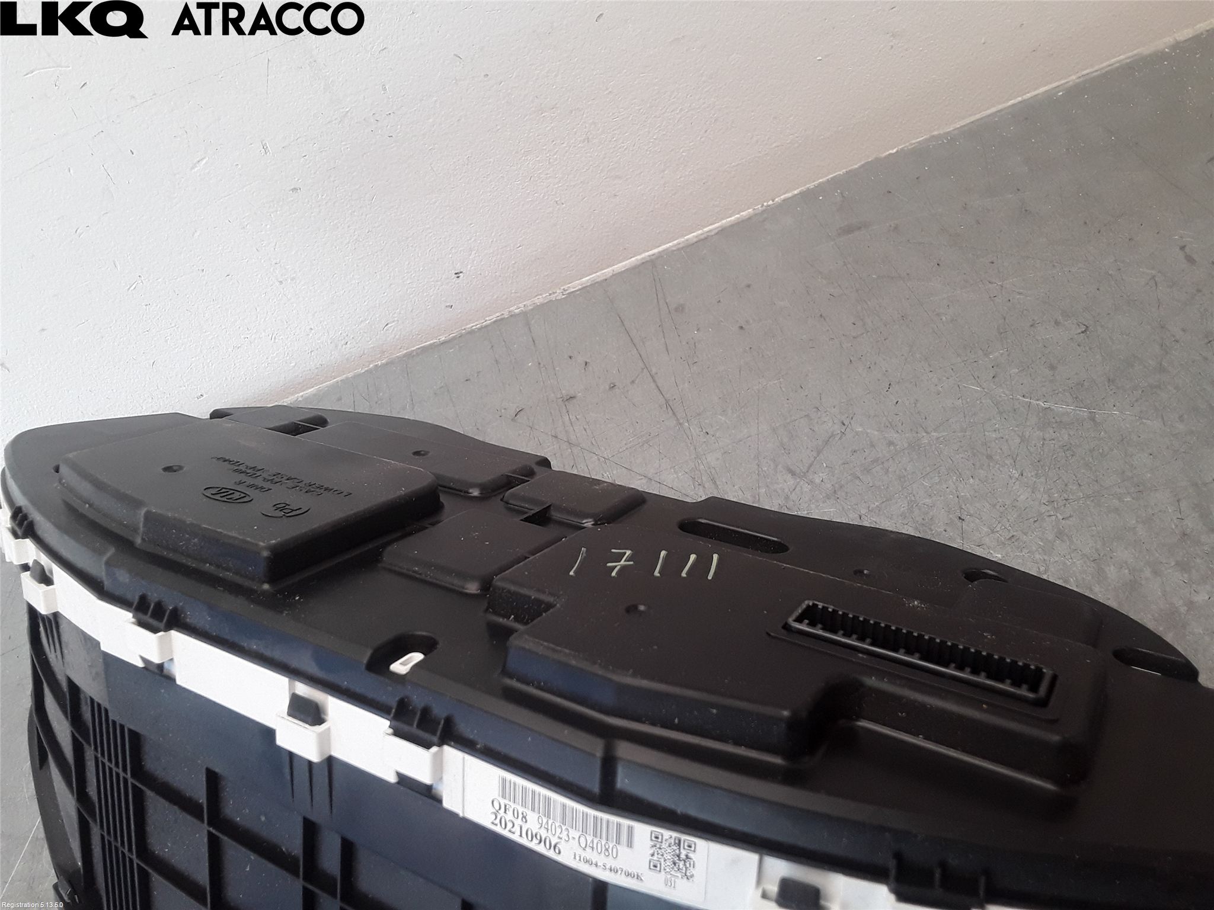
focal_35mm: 28
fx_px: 982
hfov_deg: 63.4
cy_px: 455
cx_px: 607
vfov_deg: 49.7
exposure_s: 1/100
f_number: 1.9
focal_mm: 2.91
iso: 50
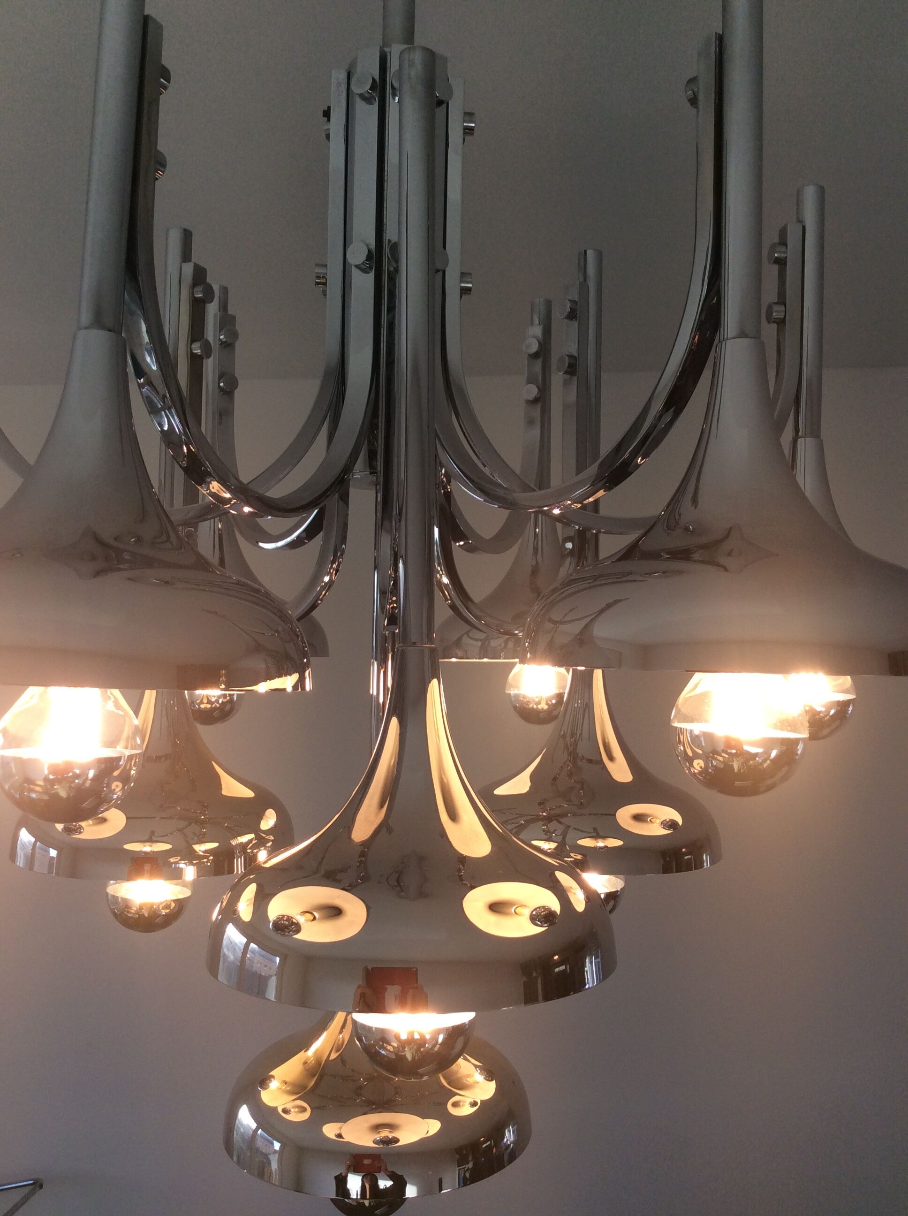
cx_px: 454
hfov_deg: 44.1
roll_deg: -0.2
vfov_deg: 56.9
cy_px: 608
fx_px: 1122
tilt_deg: +2.3
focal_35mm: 32
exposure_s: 1/355
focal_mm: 3.3
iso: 32
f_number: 2.4
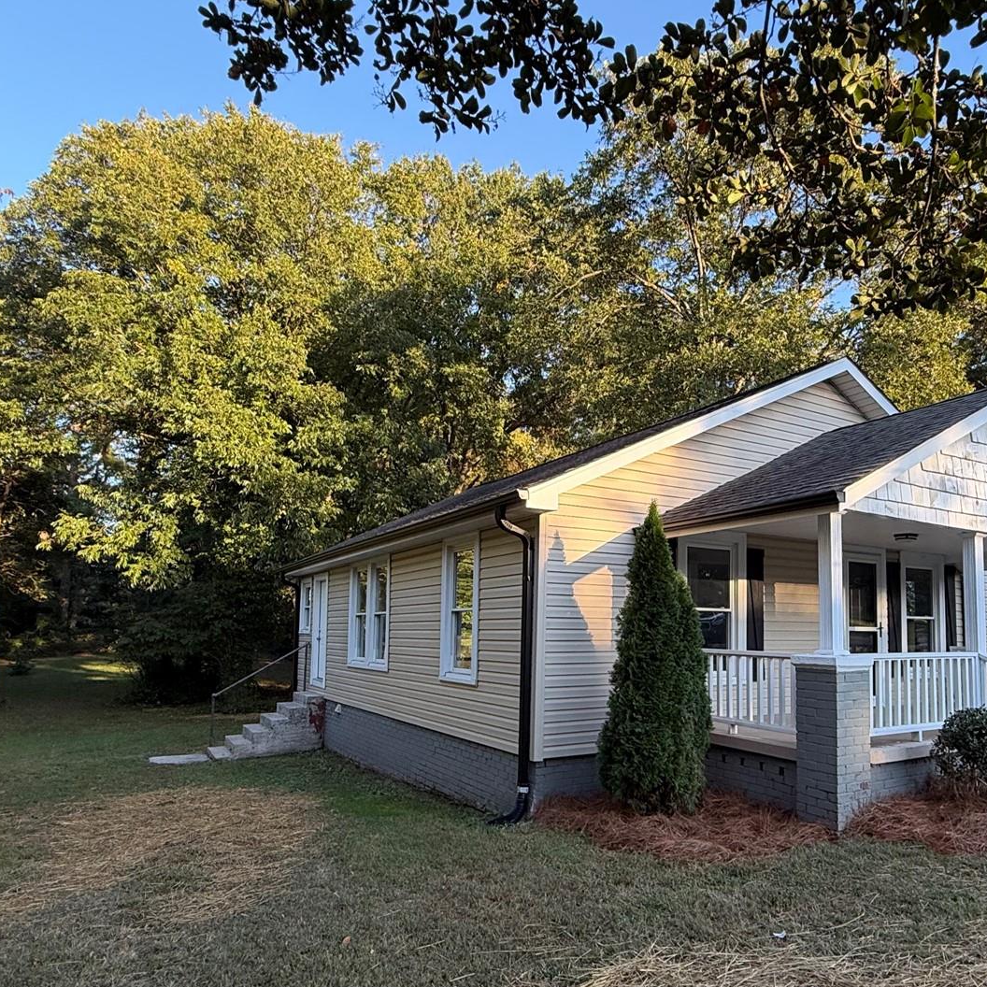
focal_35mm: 24
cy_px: 567
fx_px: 774
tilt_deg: +4.3
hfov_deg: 64.5
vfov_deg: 64.7
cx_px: 590
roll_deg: -0.1
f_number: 2.2
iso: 50
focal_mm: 2.22
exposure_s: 1/164
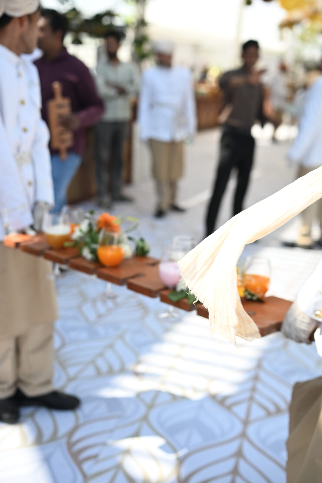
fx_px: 671
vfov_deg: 39.6
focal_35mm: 50
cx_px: 161
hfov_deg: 27.0
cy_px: 242
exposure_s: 1/250
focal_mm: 50
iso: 800
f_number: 2.8
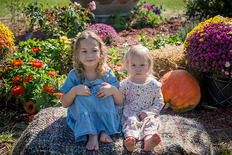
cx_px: 116
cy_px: 78
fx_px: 548
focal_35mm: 85
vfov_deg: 16.1
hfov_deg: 23.9
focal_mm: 85
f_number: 7.1
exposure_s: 1/1250
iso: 400
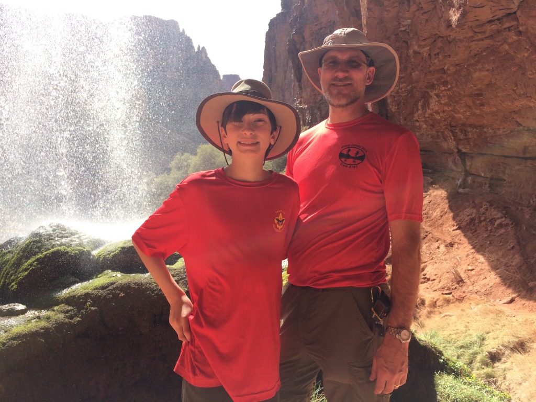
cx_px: 268
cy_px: 201
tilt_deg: -2.0
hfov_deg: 61.7
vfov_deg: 48.2
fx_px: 449
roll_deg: +0.7
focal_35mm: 29
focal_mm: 4.15
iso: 32
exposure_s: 1/873
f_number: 2.2
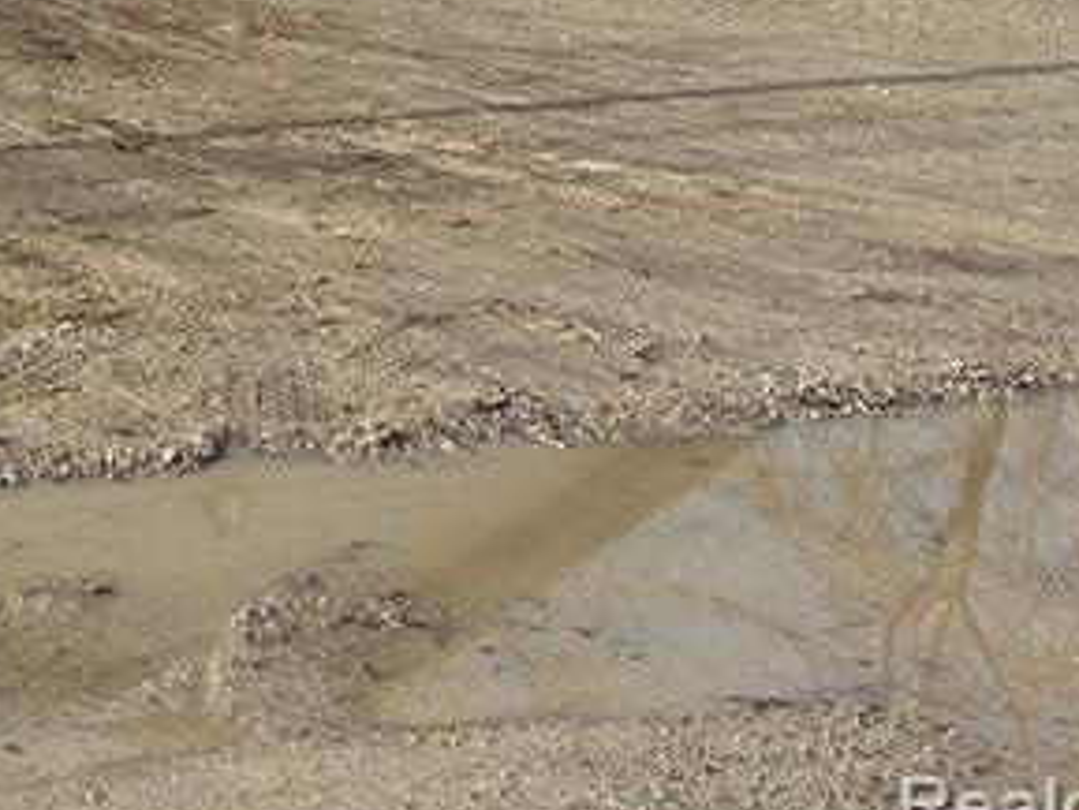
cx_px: -635
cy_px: -567
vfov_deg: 14.5
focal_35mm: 92
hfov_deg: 18.4
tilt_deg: +2.4
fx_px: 2869
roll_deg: +0.4
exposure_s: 1/2994
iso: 50
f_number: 1.5
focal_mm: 5.7
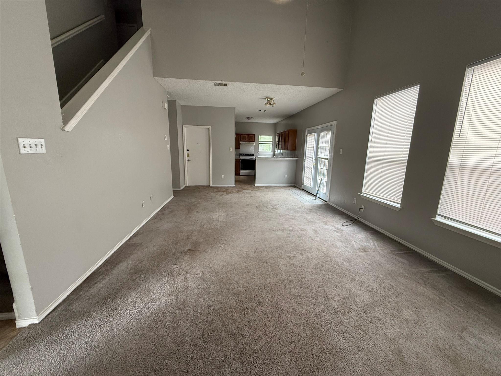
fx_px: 203
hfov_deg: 102.1
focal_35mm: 14
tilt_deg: -10.7
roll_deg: -1.5
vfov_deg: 85.7
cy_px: 188
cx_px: 250
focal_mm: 2.22
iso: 250
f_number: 2.2
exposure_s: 1/99
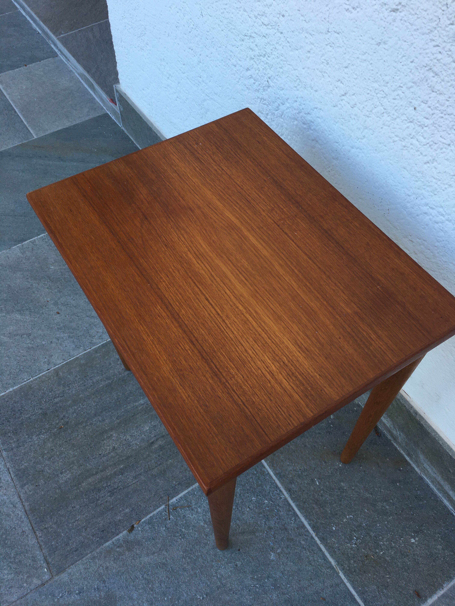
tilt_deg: -52.9
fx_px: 508
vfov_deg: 61.7
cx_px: 228
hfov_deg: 48.2
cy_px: 303
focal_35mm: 29
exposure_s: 1/100
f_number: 2.2
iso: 25
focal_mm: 4.15
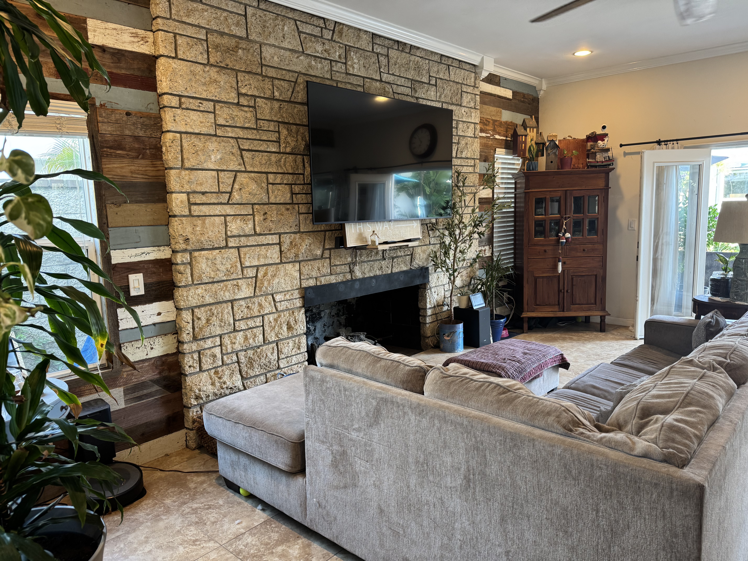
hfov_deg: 71.6
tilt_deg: -8.3
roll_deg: +1.5
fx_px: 519
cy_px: 280
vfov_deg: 56.8
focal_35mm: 24
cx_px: 374
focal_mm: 6.76
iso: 160
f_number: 1.78
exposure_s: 1/60
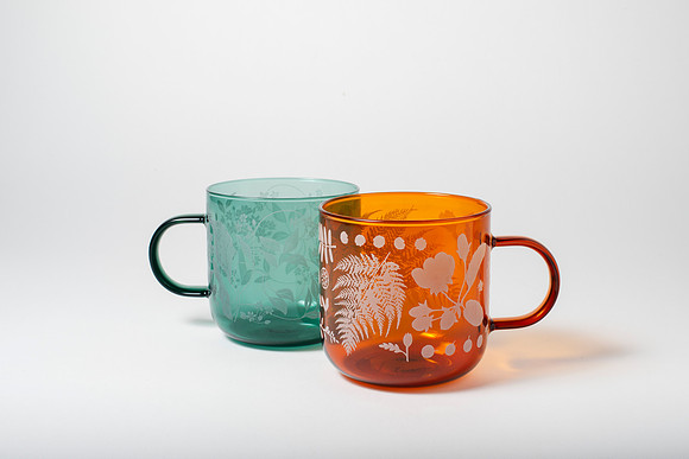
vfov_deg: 25.5
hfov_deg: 37.4
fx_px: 1018
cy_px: 240
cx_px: 349
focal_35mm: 53
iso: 200
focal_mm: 50
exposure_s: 1/250
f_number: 16
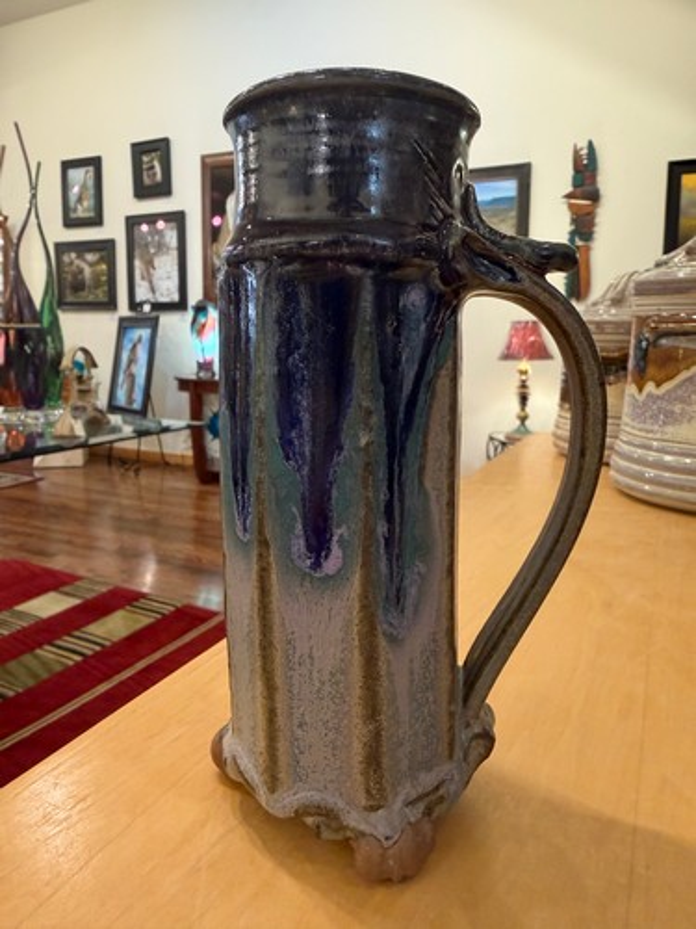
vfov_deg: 71.6
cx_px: 348
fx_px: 643
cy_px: 464
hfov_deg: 56.8
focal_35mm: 24
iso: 320
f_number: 2.2
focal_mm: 2.22
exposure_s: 1/60
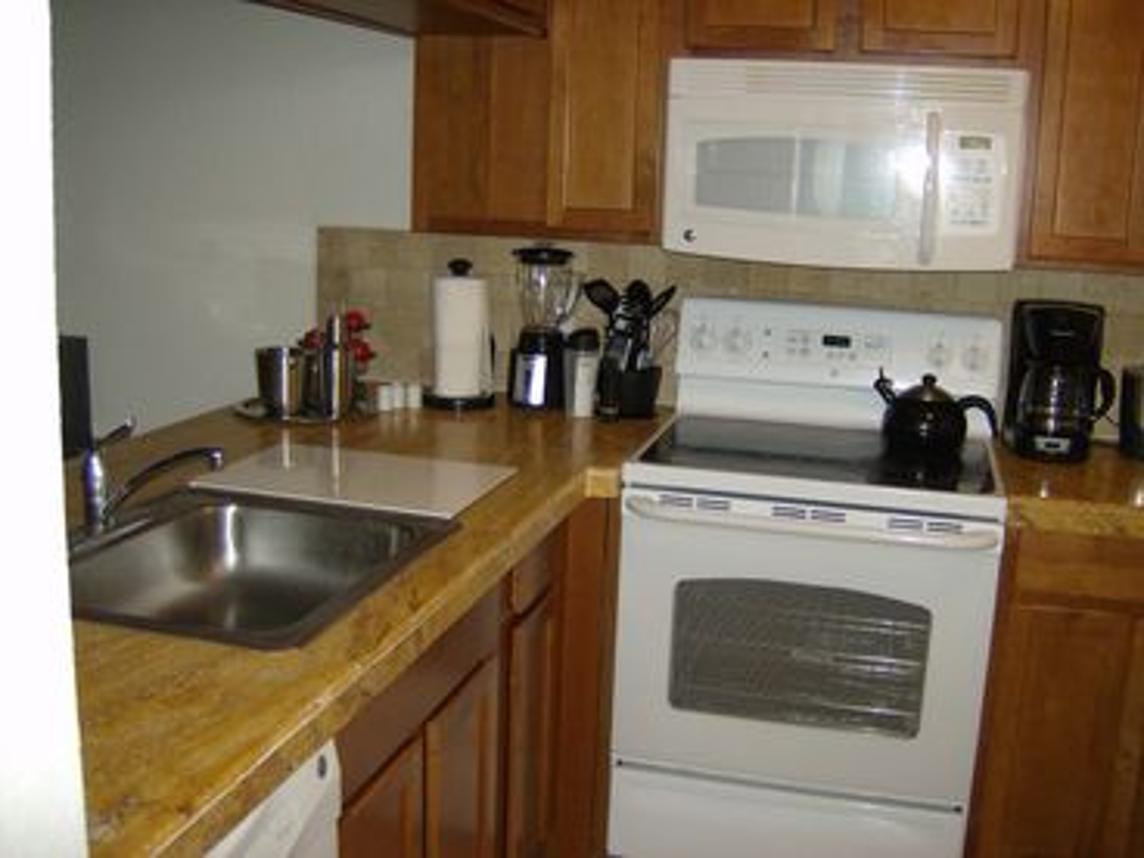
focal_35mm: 36
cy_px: 429
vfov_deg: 39.7
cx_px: 572
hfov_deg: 51.4
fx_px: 1190
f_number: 2.8
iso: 200
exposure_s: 1/60
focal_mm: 6
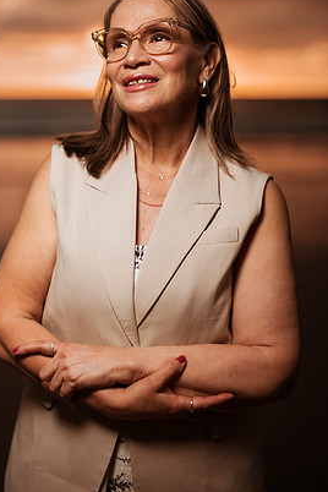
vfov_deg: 30.9
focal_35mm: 65
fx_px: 888
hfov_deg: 20.9
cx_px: 147
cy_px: 222
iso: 50
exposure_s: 1/8000
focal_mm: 58
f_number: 1.8
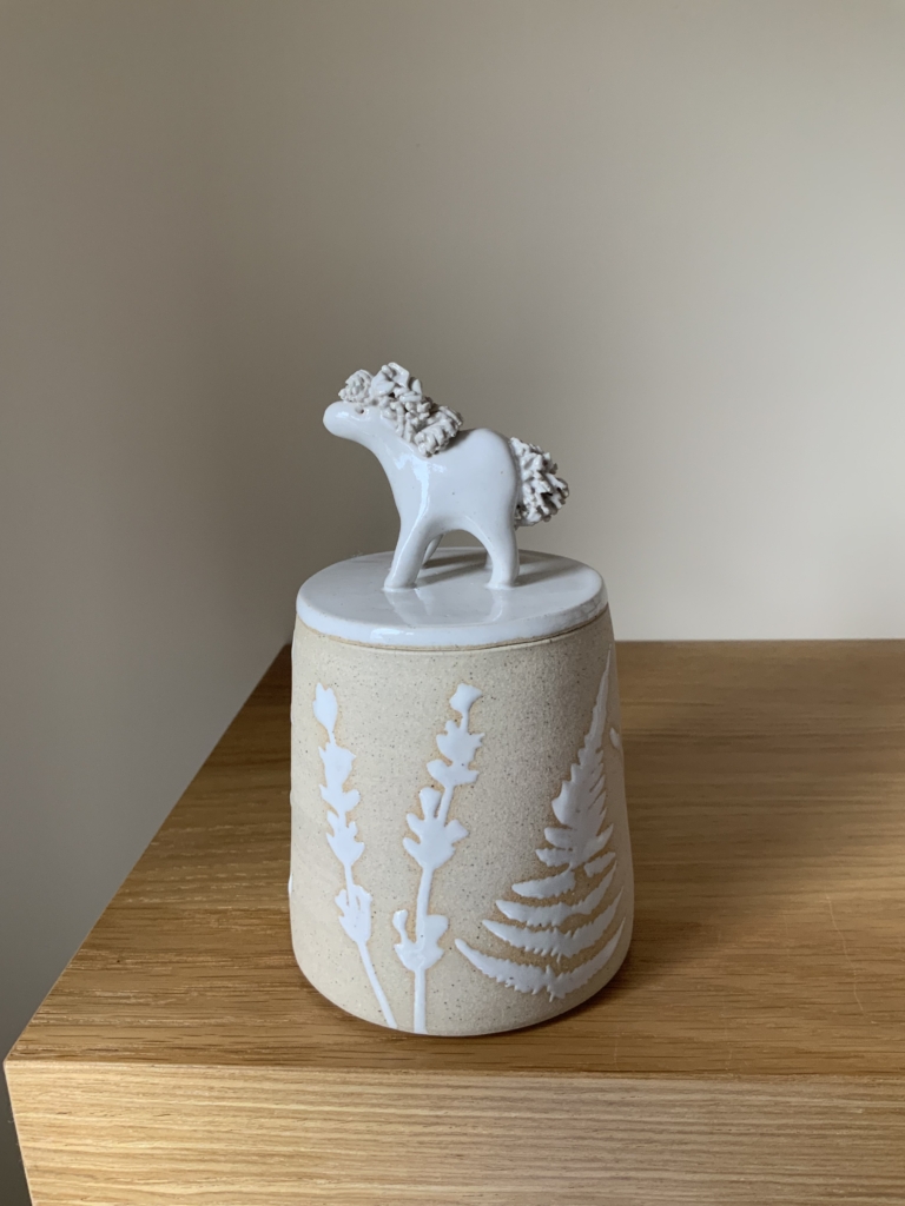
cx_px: 452
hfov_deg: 48.2
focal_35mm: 29
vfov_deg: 61.7
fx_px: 1011
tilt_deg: -17.5
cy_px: 603
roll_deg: +2.0
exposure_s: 1/60
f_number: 1.8
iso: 80
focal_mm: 3
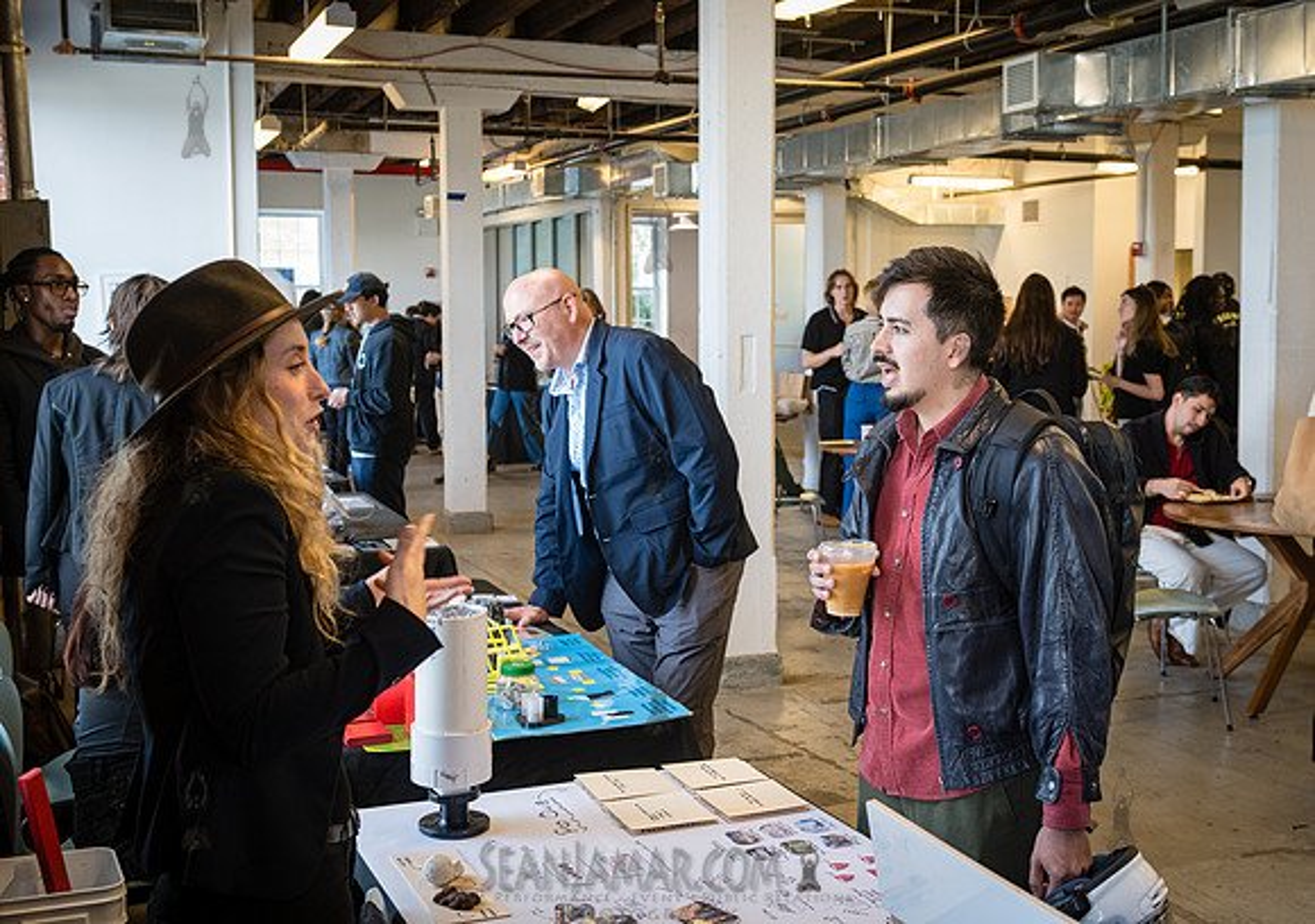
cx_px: 737
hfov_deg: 45.5
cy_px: 438
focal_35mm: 42
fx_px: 1566
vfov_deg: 32.9
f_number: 5.6
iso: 2500
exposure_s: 1/160
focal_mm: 38
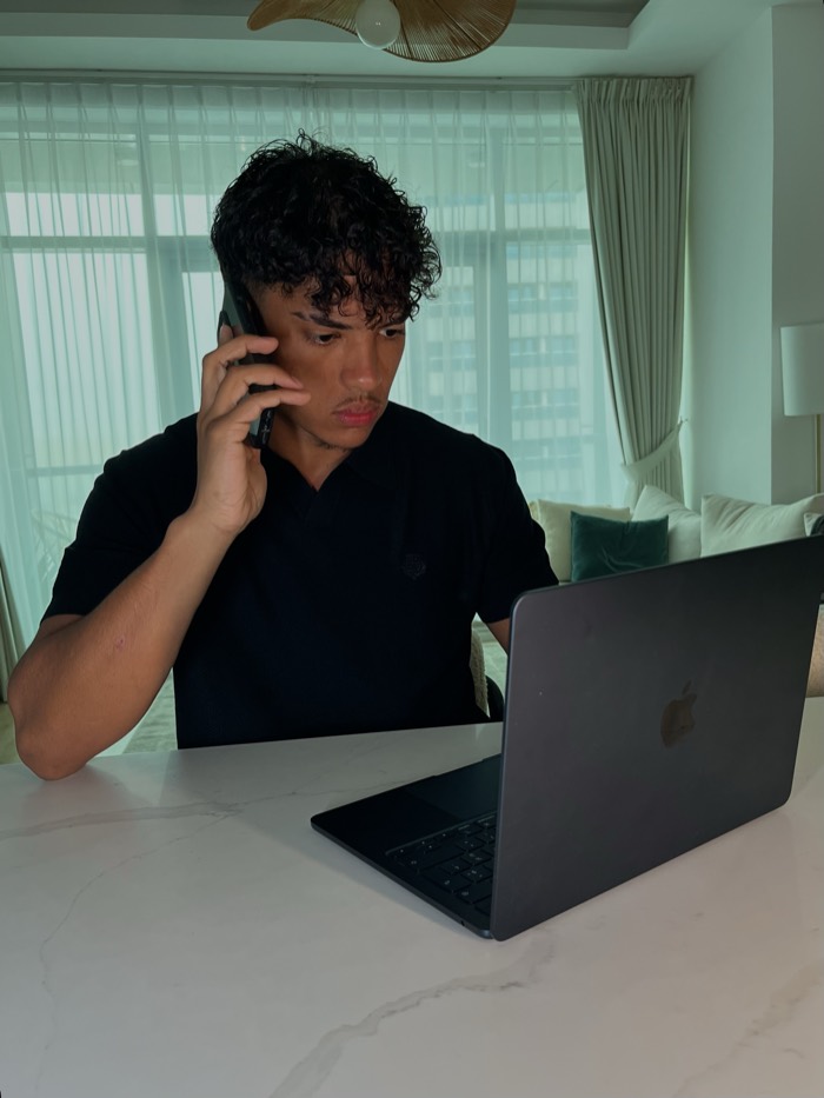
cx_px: 412
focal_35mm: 26
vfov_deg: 67.3
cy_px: 549
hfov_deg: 53.1
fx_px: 825
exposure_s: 1/103
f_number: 1.6
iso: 125
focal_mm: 5.1
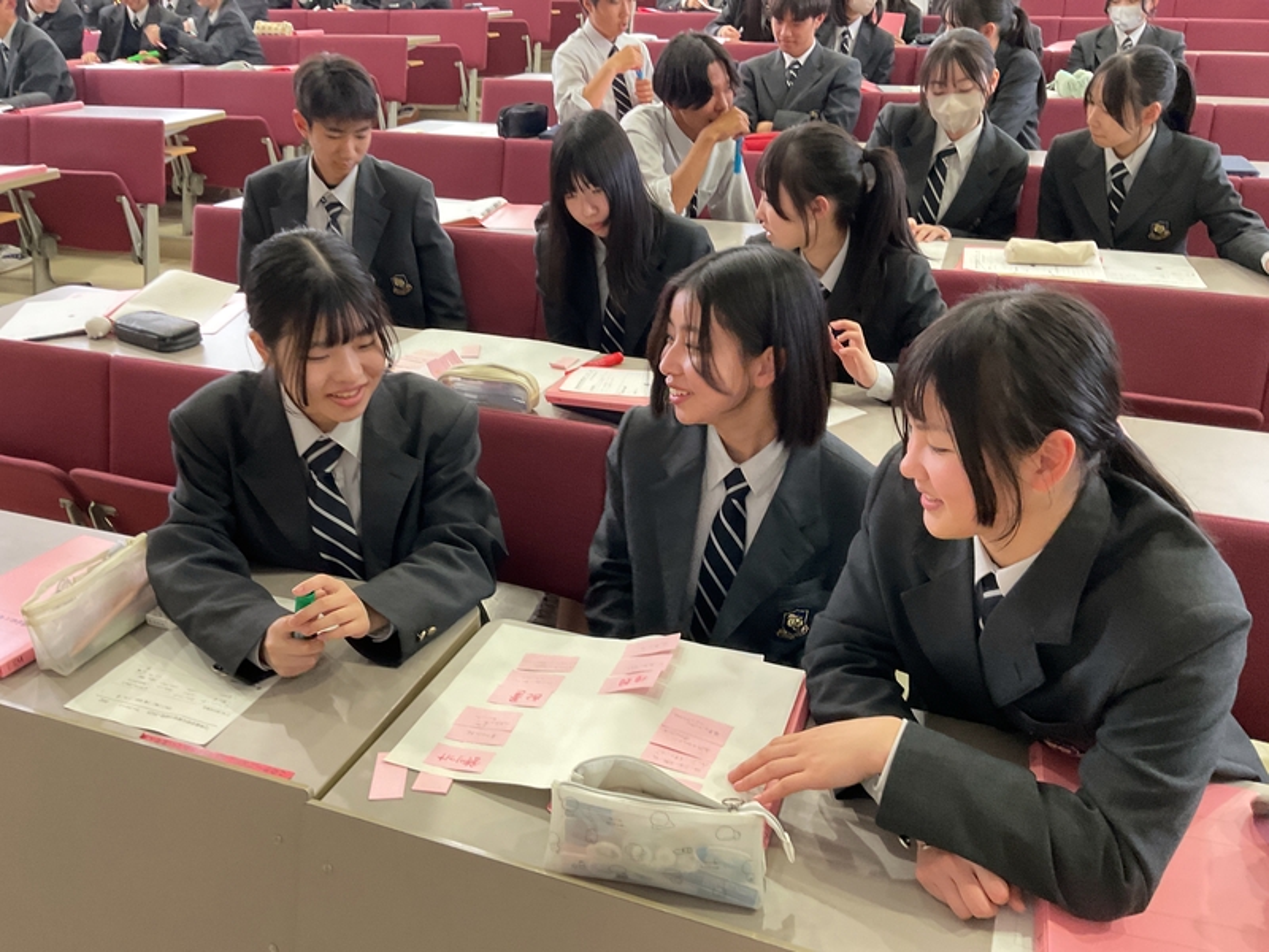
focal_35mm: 29
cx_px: 634
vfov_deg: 48.2
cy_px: 476
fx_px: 1063
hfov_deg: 61.7
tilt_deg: -27.0
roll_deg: -0.4
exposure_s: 1/40
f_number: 1.8
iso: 250
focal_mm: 3
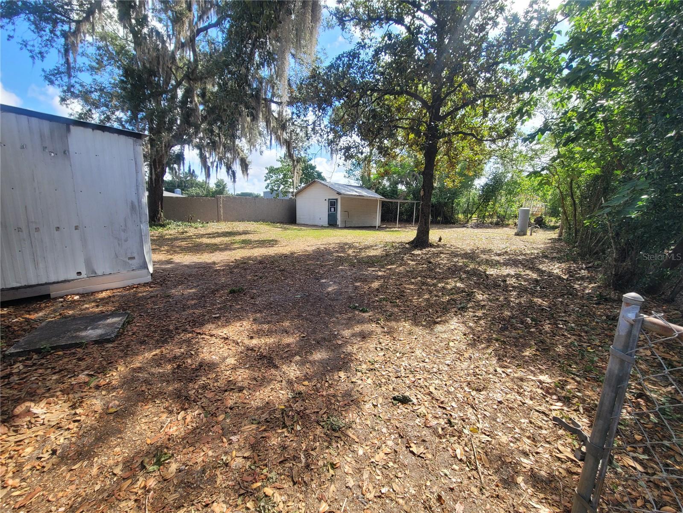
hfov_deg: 106.2
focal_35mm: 13
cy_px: 256
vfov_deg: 89.9
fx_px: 256
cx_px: 342
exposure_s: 1/522
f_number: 2.2
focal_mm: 2.2
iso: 50
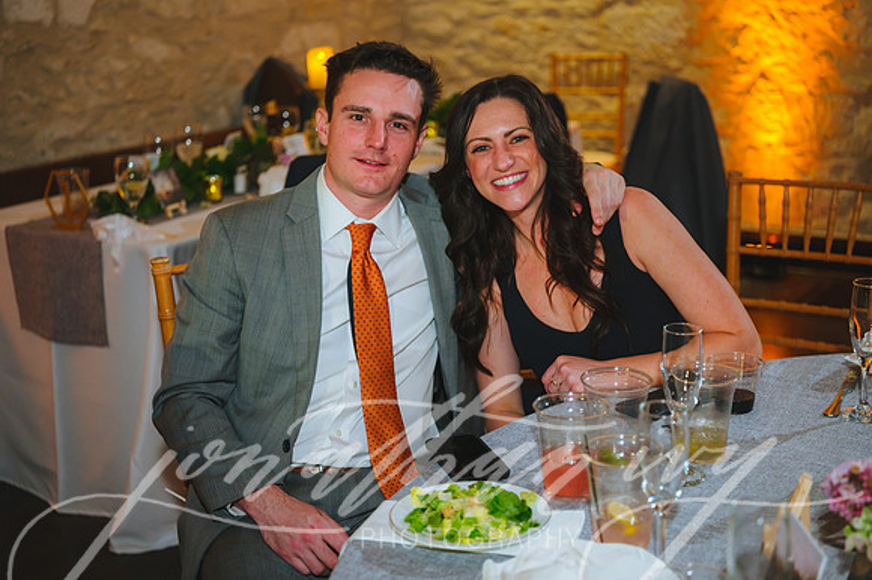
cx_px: 436
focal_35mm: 52
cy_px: 290
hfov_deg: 38.2
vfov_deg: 26.0
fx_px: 1259
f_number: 2.8
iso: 1600
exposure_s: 1/80
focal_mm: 52
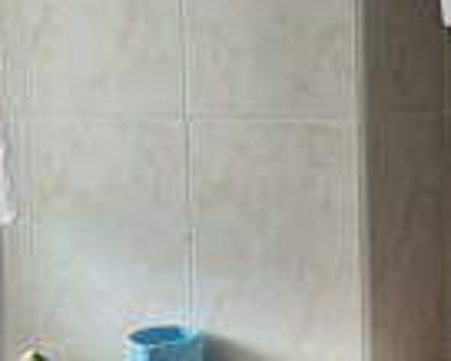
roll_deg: +1.3
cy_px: 268
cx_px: 335
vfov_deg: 10.4
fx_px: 1990
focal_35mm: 149
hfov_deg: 12.9
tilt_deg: -8.5
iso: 40
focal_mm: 5.1
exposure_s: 1/100
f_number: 1.6
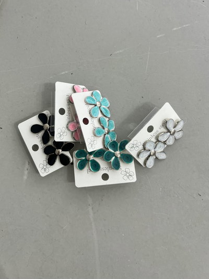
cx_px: 104
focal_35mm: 26
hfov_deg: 53.1
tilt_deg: -82.3
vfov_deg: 67.3
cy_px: 140
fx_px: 209
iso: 80
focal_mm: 5.7
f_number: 1.5
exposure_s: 1/100
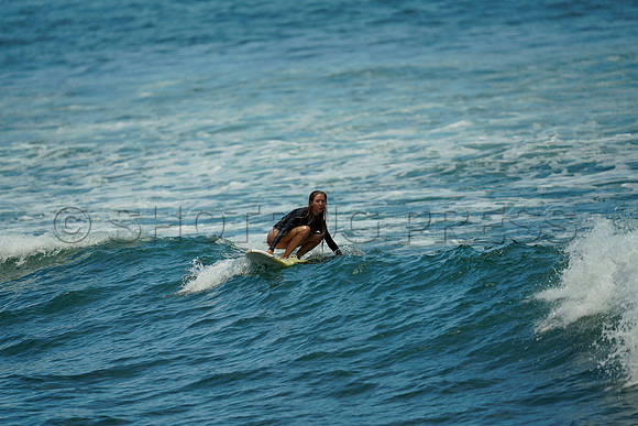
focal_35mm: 400
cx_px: 319
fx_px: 7090
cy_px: 213
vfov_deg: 3.4
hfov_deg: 5.2
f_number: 2.8
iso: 100
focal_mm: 400
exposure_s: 1/1250
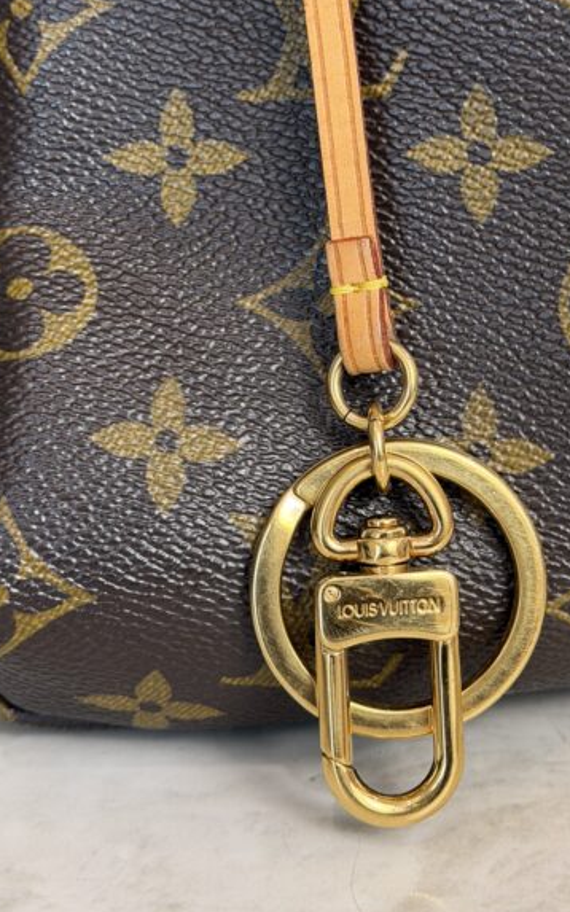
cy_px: 339
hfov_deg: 18.3
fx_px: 1765
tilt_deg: -16.6
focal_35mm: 71
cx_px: 401
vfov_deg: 28.9
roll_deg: -0.1
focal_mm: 6.76
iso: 100
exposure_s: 1/60
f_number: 1.78
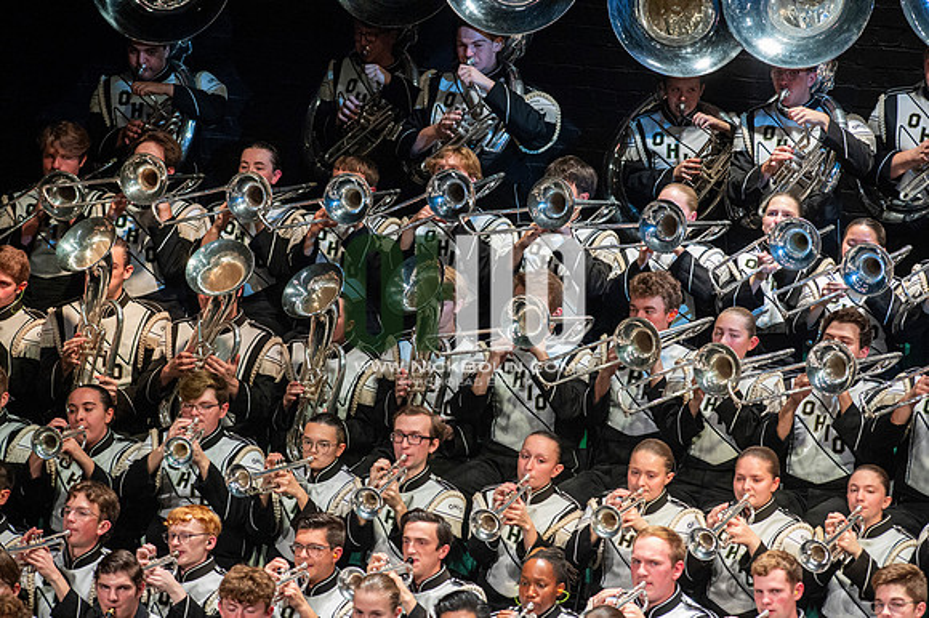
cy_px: 309
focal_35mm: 300
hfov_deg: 6.9
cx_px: 464
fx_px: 7737
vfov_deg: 4.6
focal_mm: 300
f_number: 5.6
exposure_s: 1/400
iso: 5000
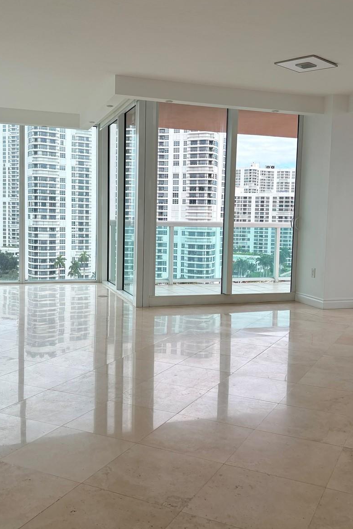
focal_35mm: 37
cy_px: 259
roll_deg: -1.0
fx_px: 544
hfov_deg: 36.0
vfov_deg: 51.9
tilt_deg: -4.2
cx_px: 183
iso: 50
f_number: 1.6
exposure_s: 1/716
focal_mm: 5.96
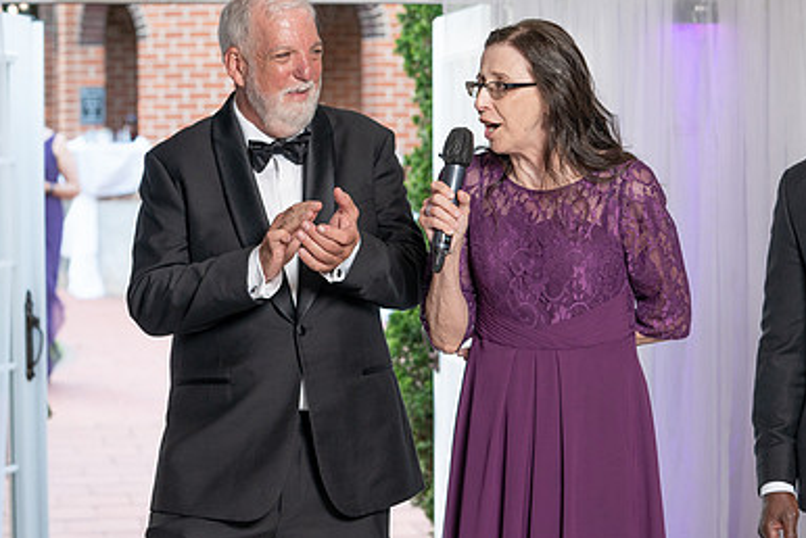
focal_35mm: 113
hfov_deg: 18.0
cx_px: 550
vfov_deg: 12.1
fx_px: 2532
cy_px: 241
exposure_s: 1/200
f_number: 4
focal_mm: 70
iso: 800
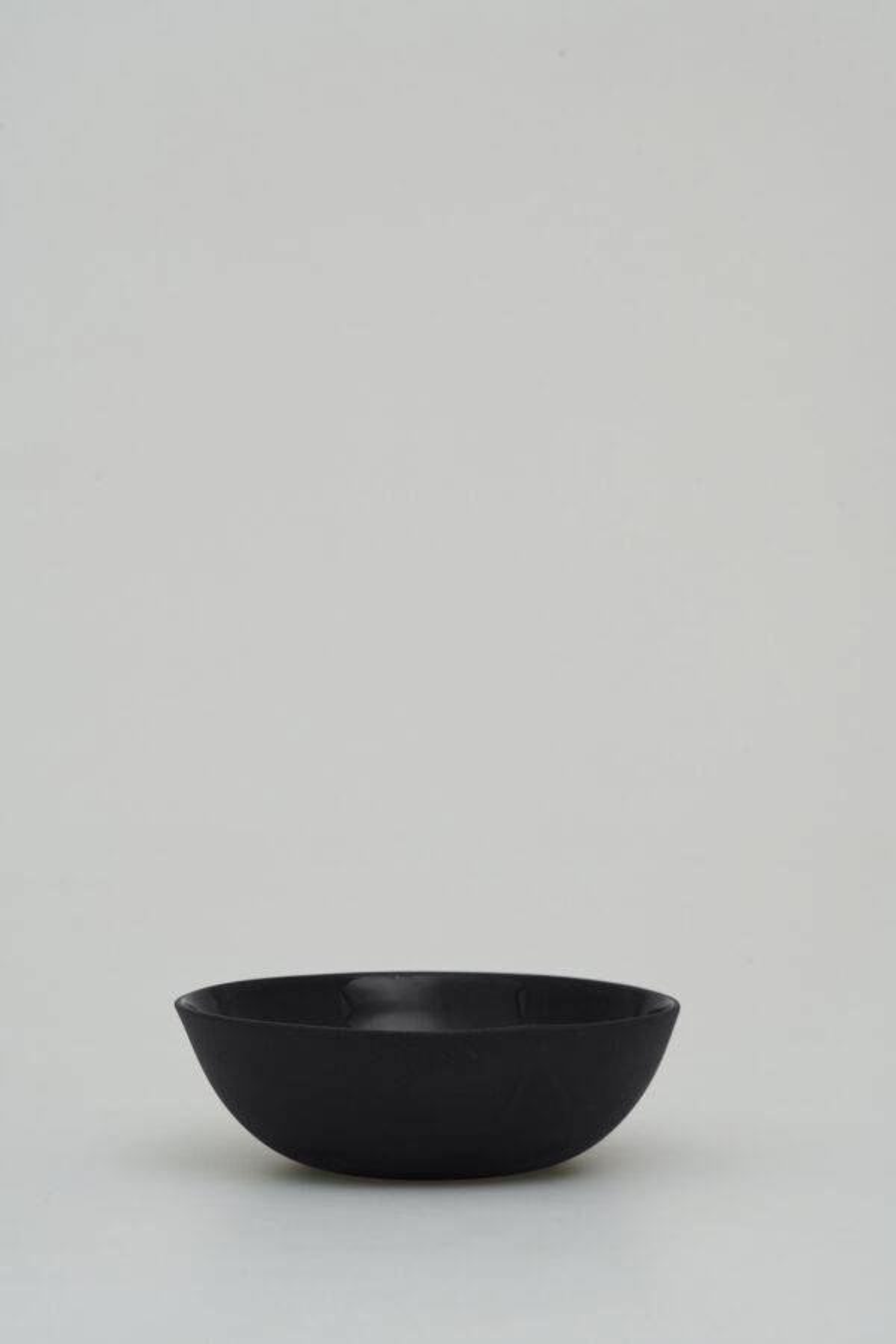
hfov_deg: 15.2
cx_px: 448
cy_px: 672
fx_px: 3360
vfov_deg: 22.6
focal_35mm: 90
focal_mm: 90
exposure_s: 1/100
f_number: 11
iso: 500
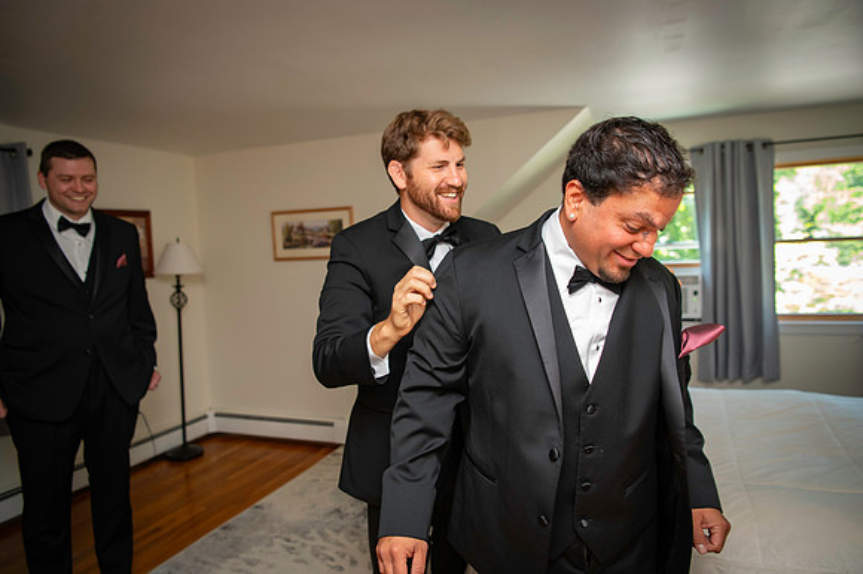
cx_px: 432
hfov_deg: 73.8
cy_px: 287
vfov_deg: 53.1
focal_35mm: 24
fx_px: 575
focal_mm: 24
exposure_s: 1/125
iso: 800
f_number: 2.8
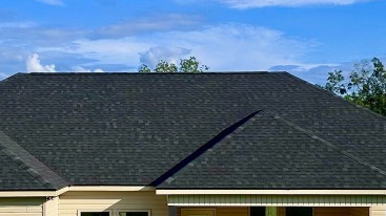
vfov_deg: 16.5
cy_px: 126
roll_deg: +0.3
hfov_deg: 28.9
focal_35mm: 73
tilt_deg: +3.0
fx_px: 747
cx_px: 142
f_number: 1.78
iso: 80
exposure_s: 1/4545
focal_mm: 6.86
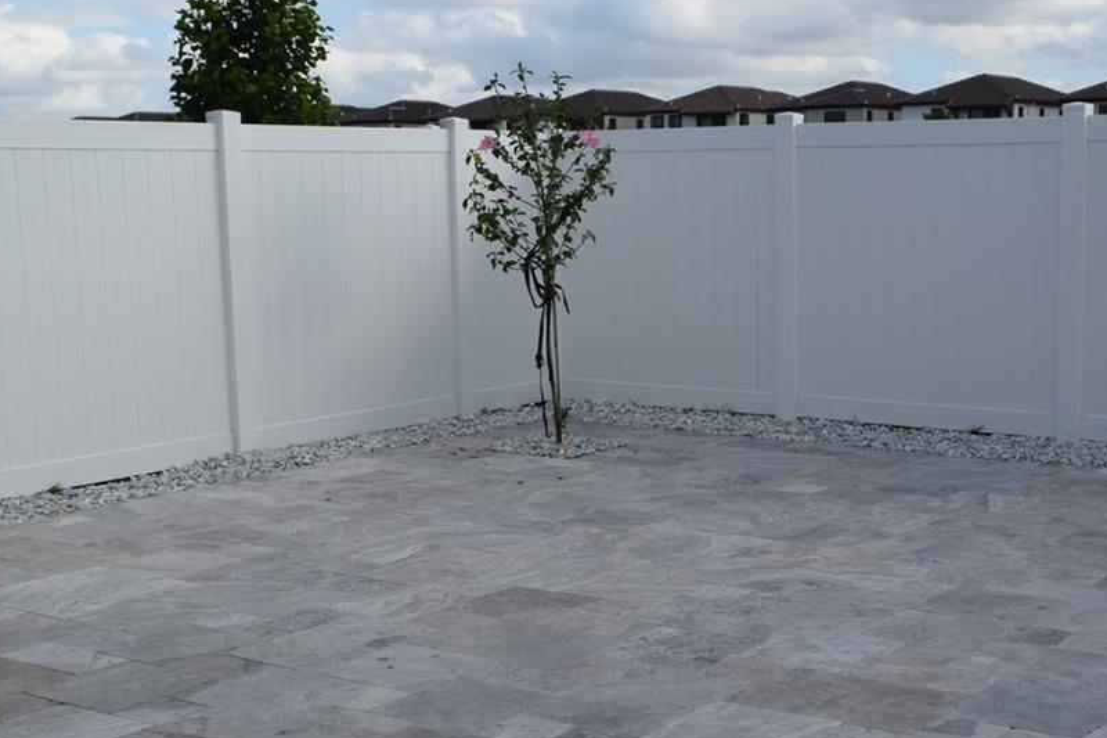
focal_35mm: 54
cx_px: 673
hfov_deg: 36.7
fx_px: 1660
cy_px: 465
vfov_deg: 25.0
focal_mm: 18
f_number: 10
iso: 200
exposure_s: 1/400
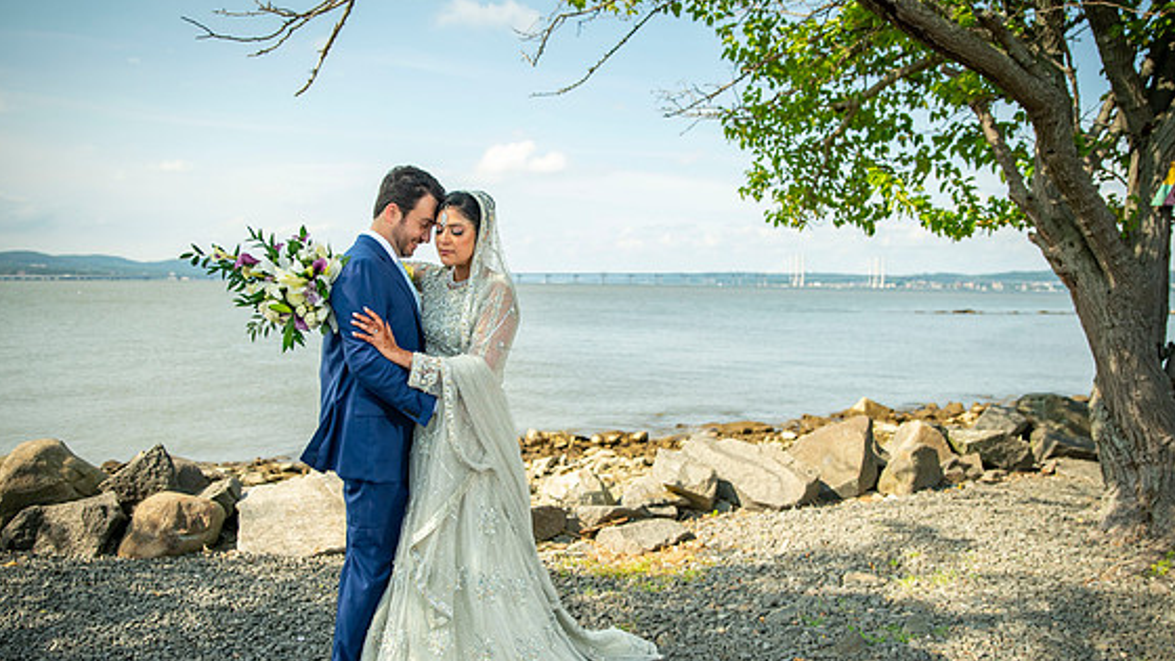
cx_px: 582
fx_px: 872
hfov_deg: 67.9
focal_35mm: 28
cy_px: 357
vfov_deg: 41.5
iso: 1000
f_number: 2.8
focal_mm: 24
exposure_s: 1/8000
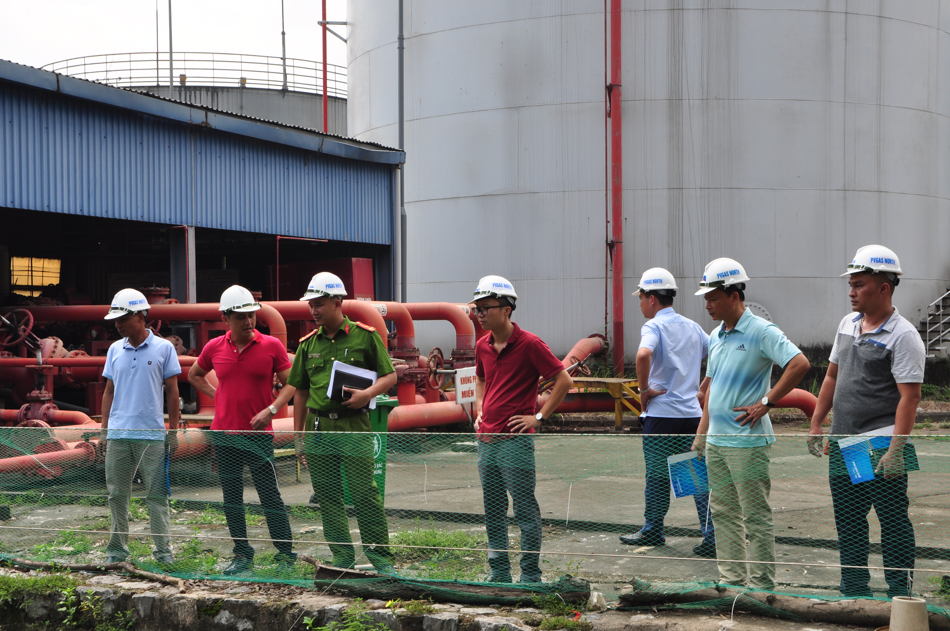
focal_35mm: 57
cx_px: 475
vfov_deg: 23.7
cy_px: 316
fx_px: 1502
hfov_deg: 35.1
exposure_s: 1/200
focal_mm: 38
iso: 250
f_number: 13
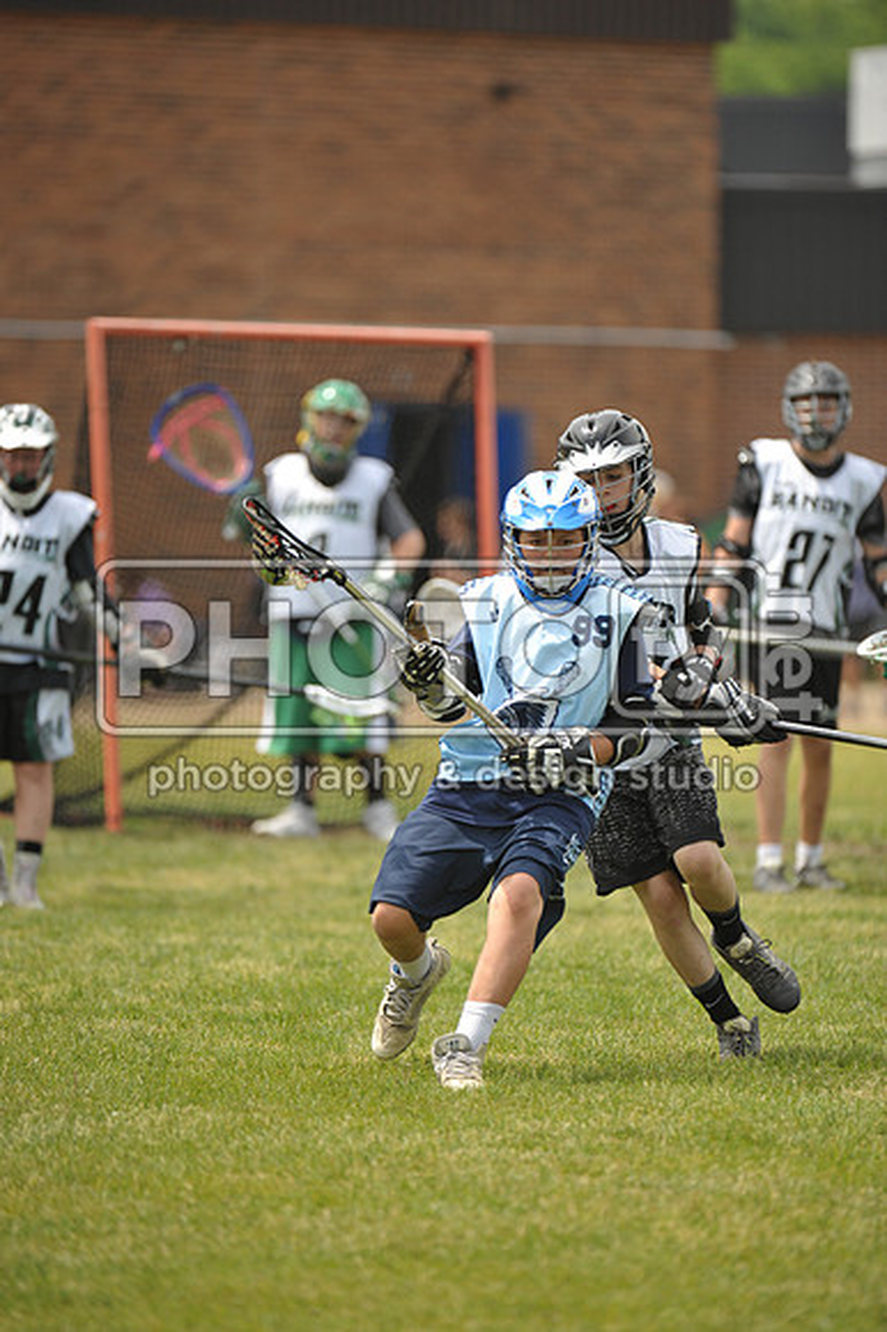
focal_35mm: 330
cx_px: 444
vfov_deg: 6.2
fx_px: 12210
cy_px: 666
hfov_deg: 4.2
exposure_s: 1/3200
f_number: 4
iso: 800
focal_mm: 330
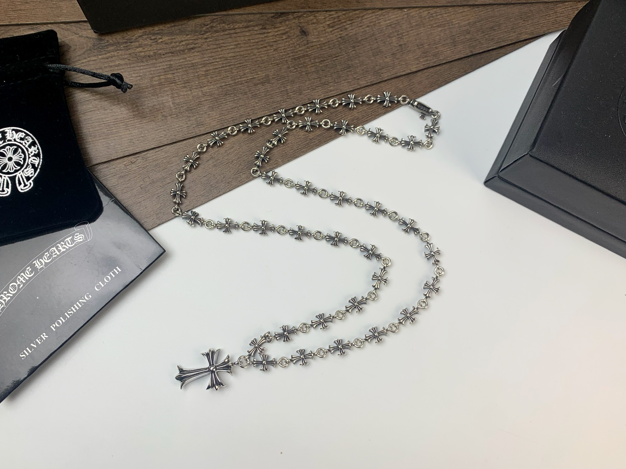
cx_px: 313
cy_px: 234
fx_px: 470
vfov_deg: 53.1
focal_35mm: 26
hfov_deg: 67.3
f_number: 1.8
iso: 25
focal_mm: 4.25
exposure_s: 1/129
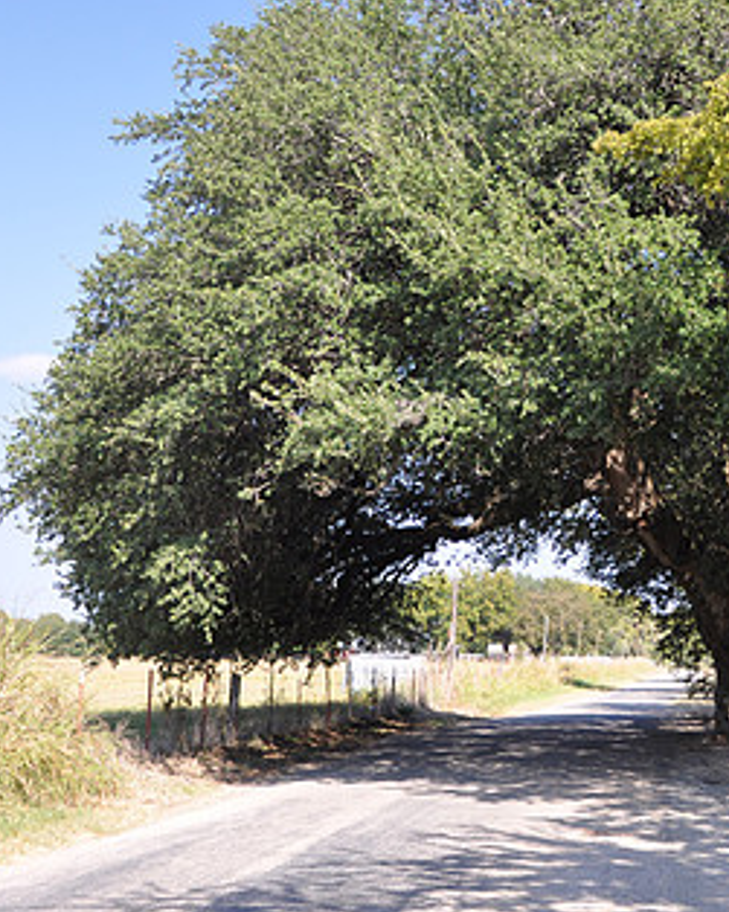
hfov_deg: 22.9
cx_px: 662
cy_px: 411
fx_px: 1750
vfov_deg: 29.2
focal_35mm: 65
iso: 280
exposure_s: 1/200
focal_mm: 25
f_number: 4
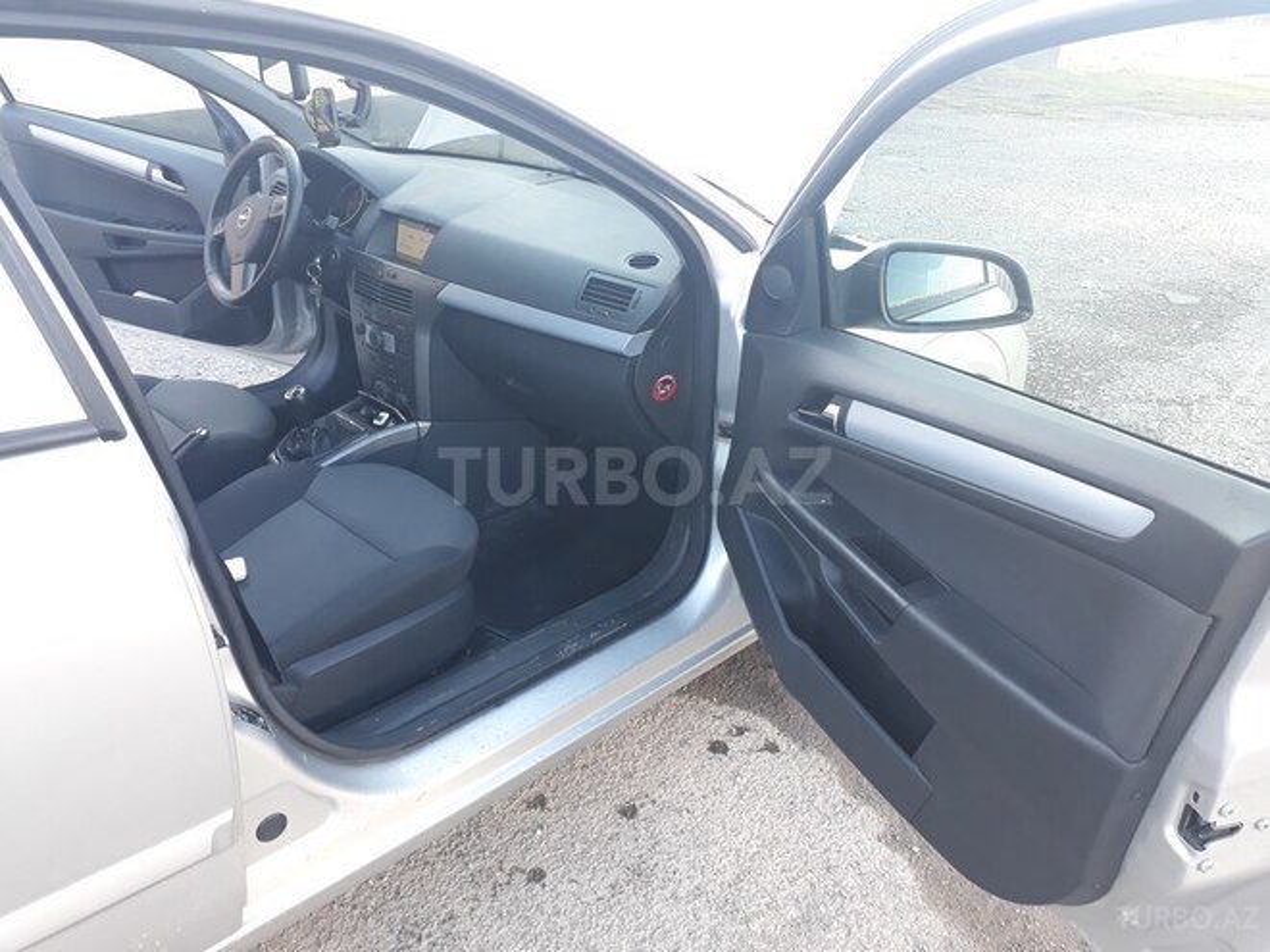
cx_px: 635
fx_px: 991
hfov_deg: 65.3
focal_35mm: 27
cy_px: 476
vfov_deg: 51.4
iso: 50
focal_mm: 3.6
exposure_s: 1/50
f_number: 1.9
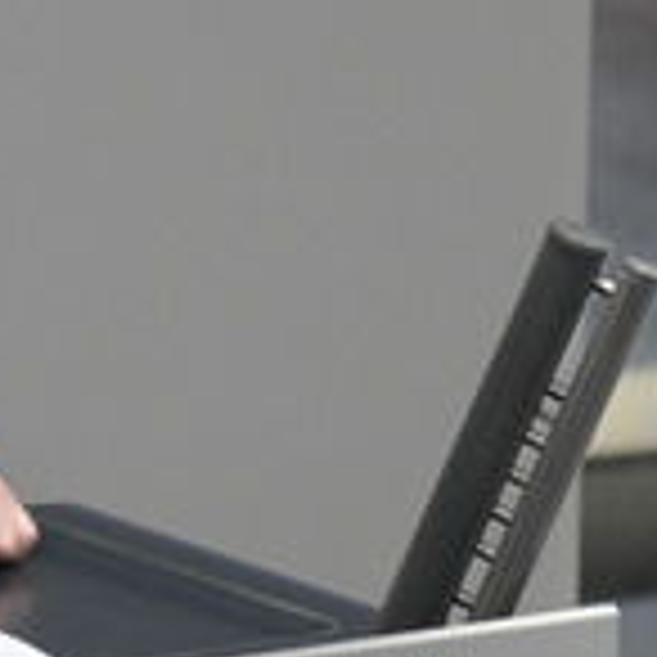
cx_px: -344
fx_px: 23062
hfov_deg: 1.6
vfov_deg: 1.6
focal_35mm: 1074
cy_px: 63
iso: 8000
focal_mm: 410
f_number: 5.6
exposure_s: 1/320
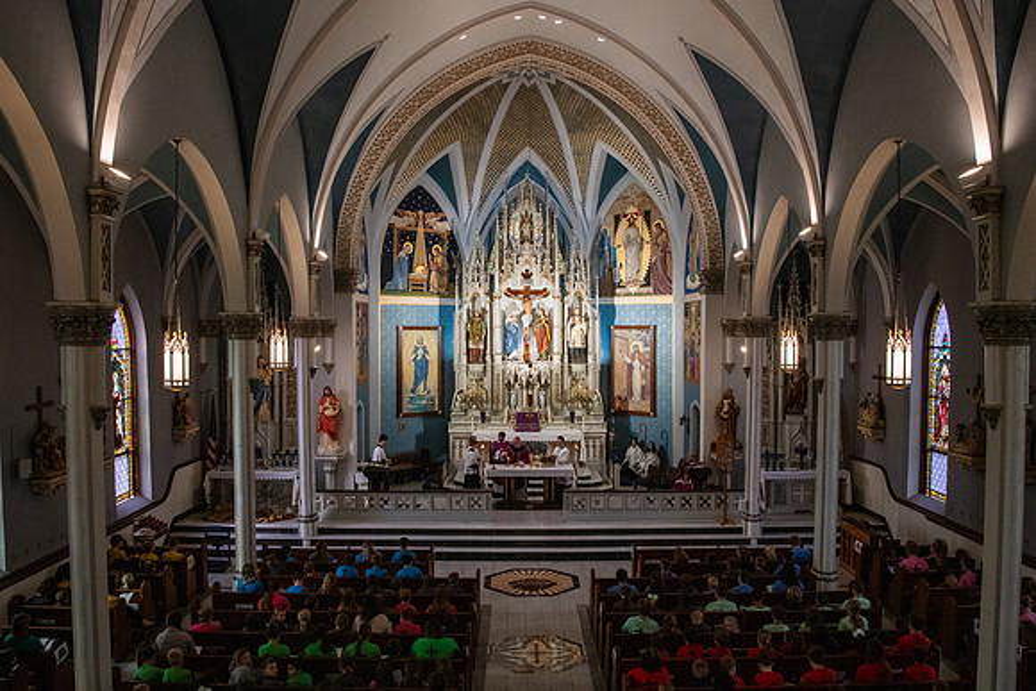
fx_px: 818
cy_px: 346
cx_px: 518
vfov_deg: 45.8
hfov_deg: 64.7
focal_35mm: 28
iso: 4000
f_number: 14
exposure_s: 1/80
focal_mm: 28
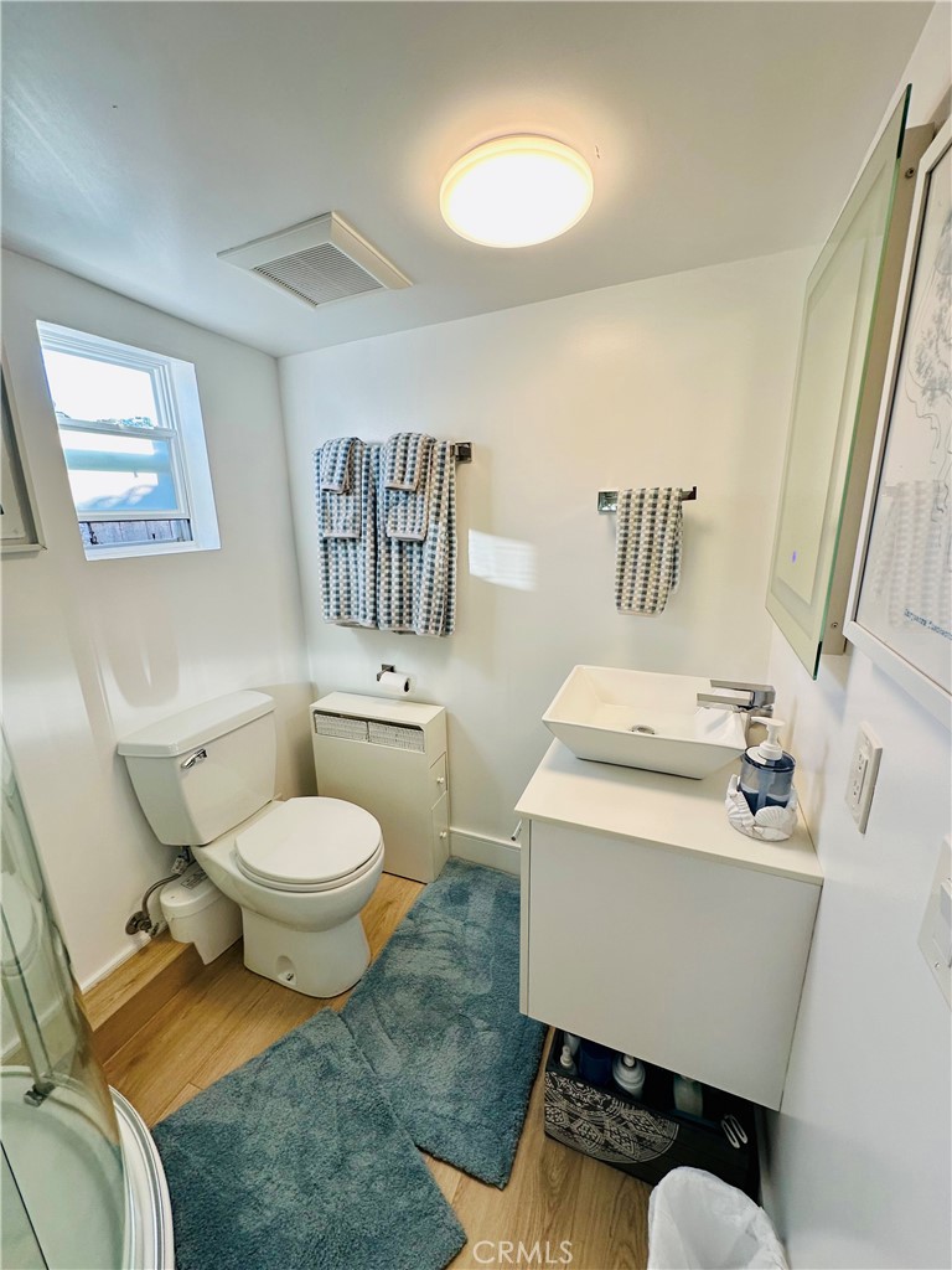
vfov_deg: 102.1
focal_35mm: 14
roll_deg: +0.5
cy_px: 635
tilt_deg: -15.2
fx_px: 513
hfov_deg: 85.7
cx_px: 476
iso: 64
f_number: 2.2
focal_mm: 2.22
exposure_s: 1/120
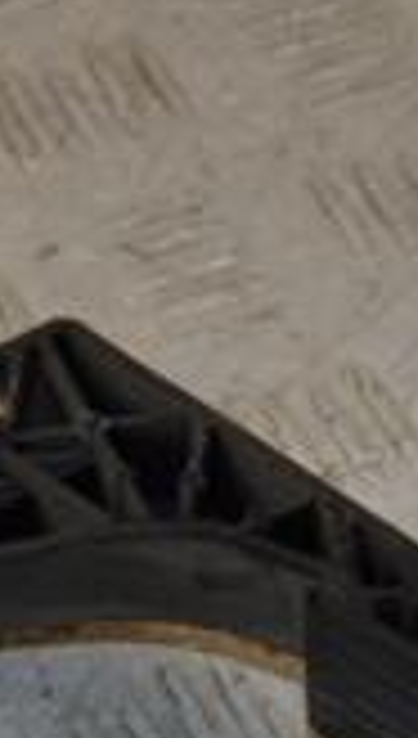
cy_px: 801
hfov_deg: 4.7
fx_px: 5051
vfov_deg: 8.3
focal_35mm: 258
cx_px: 40
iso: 800
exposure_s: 1/200
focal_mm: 45
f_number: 9
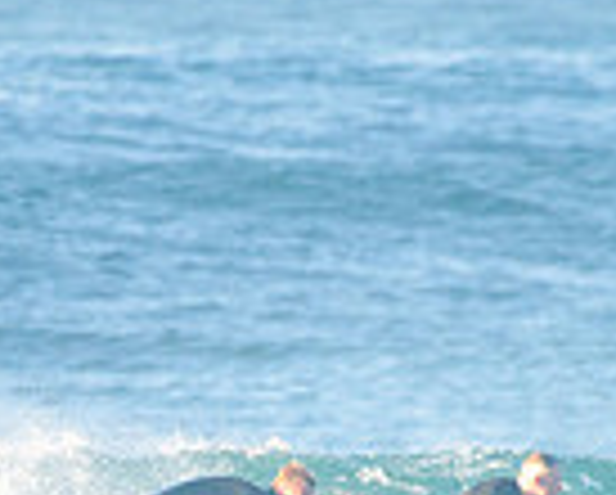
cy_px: 659
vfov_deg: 0.8
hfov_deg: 1.0
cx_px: 315
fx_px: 36277
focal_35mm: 1987
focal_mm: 500
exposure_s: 1/1600
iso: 500
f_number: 5.6
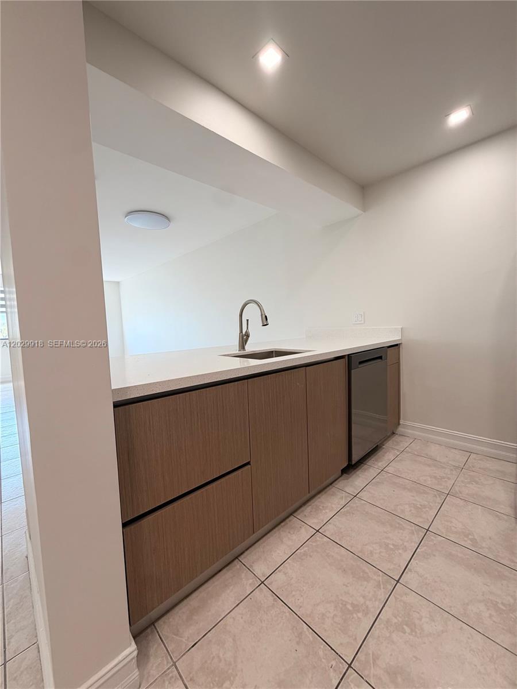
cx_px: 258
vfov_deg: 102.1
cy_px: 344
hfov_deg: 85.7
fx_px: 279
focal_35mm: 14
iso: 64
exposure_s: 1/63
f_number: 2.2
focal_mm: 2.22
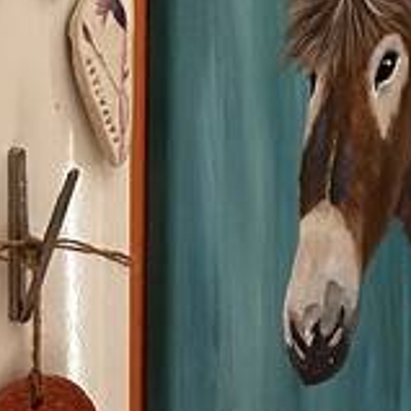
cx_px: 194
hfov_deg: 11.8
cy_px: -47
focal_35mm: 148
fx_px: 1988
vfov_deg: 11.6
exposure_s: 1/59
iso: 250
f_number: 1.5
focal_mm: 5.7
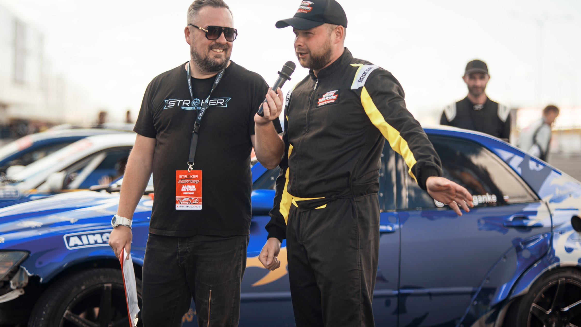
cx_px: 291
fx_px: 1556
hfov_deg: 21.1
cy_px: 154
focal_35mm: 101
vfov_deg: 12.0
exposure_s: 1/200
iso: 100
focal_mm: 85
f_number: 1.8
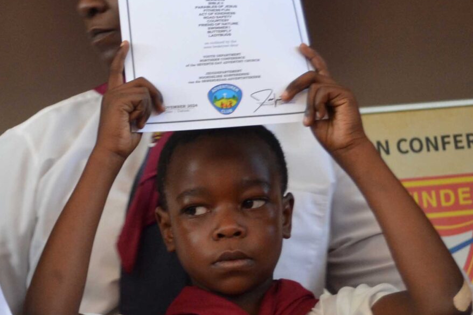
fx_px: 1839
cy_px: 307
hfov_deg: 14.1
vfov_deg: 9.7
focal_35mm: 140
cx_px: -129
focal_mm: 32
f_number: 4.8
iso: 720
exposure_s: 1/60
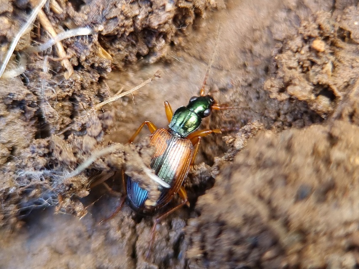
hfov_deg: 67.3
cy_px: 134
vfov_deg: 53.1
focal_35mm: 26
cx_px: 180
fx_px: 270
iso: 250
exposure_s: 1/50
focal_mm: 5.4
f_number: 1.8
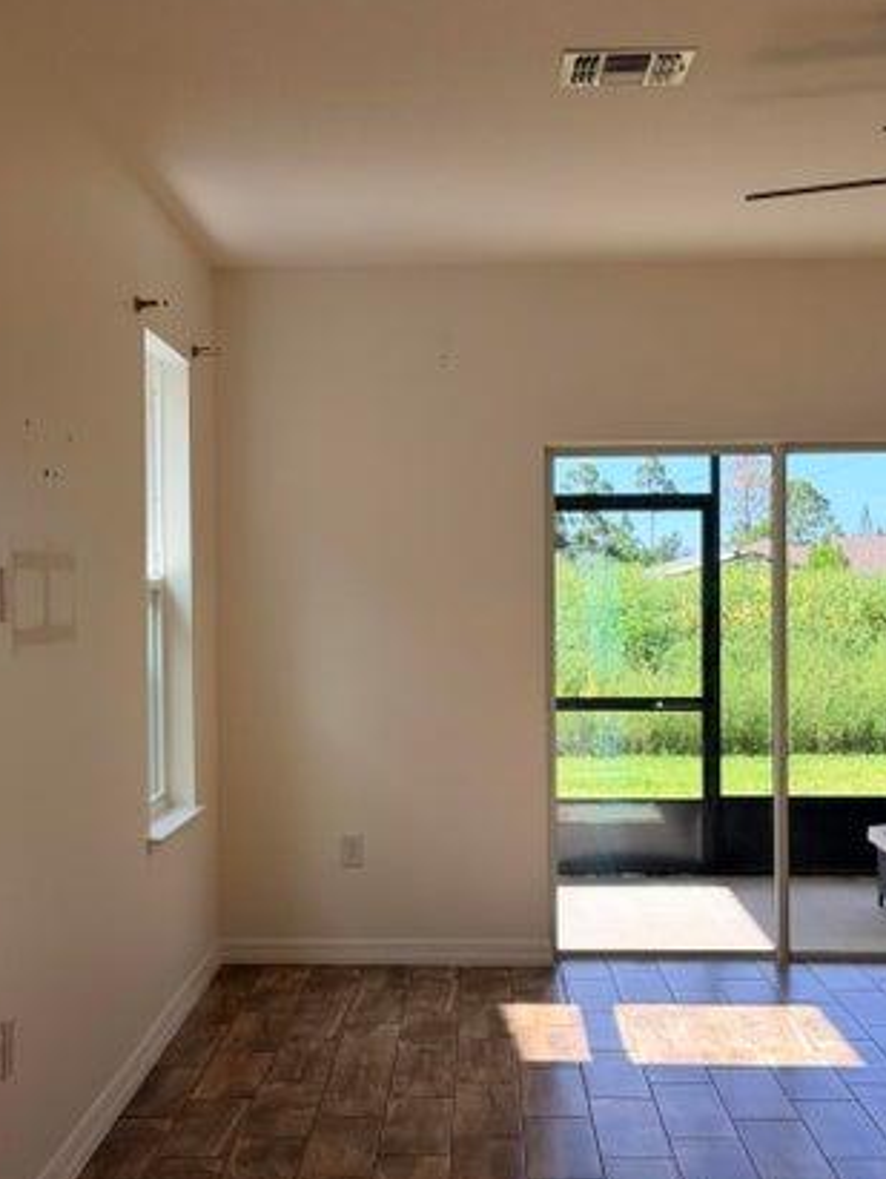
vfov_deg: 34.3
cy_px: 625
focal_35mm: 56
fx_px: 1908
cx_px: 424
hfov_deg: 26.1
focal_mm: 6.76
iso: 80
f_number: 1.78
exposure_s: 1/549
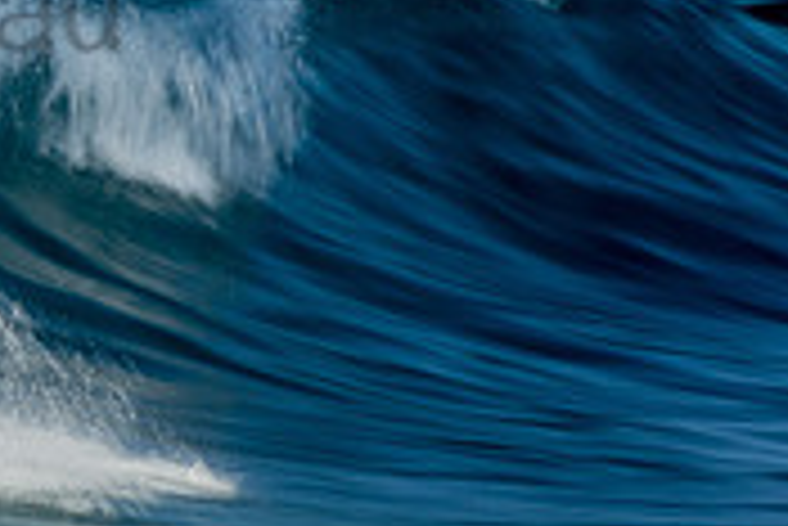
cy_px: -52
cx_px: -356
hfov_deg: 1.0
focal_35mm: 1991
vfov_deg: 0.7
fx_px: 43616
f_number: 22
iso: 100
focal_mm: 400
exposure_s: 1/20
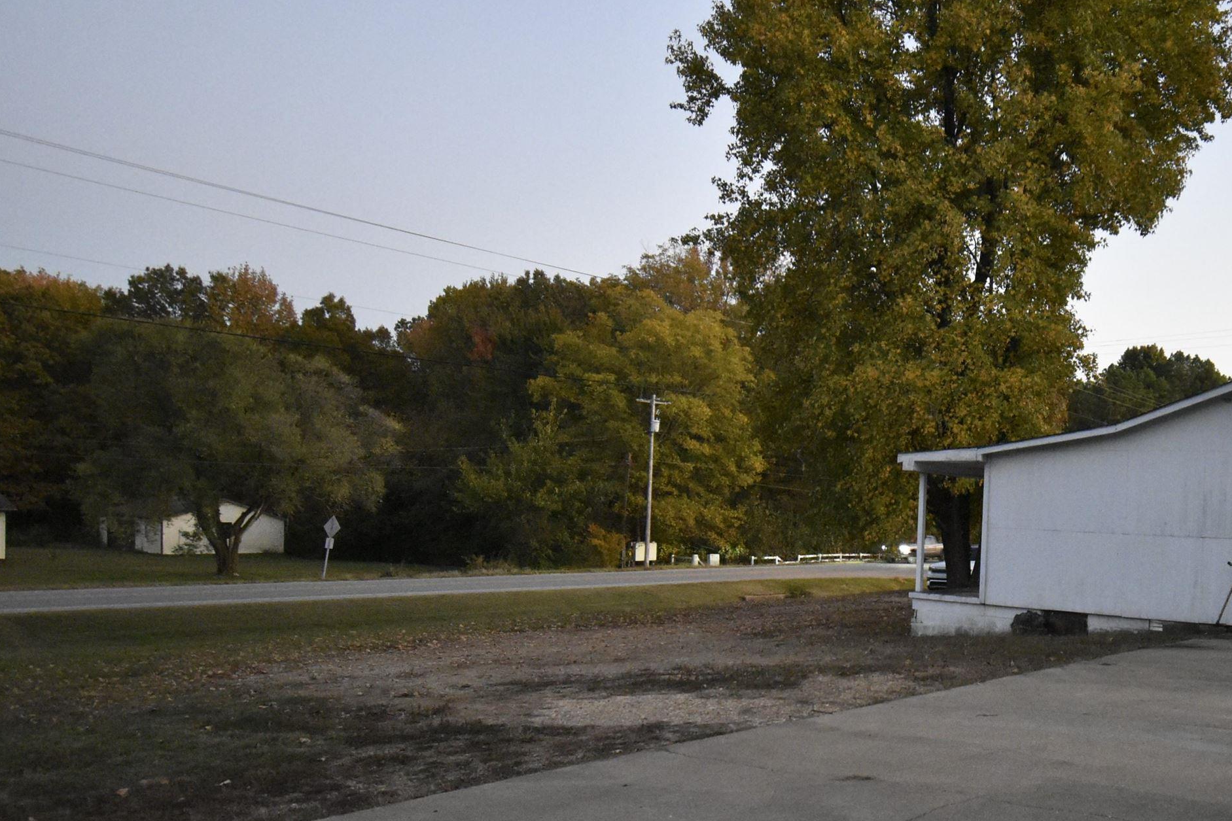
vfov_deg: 40.8
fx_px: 1089
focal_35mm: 32
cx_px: 1002
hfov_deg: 54.5
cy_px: 553
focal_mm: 13
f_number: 5
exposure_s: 1/50
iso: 5000
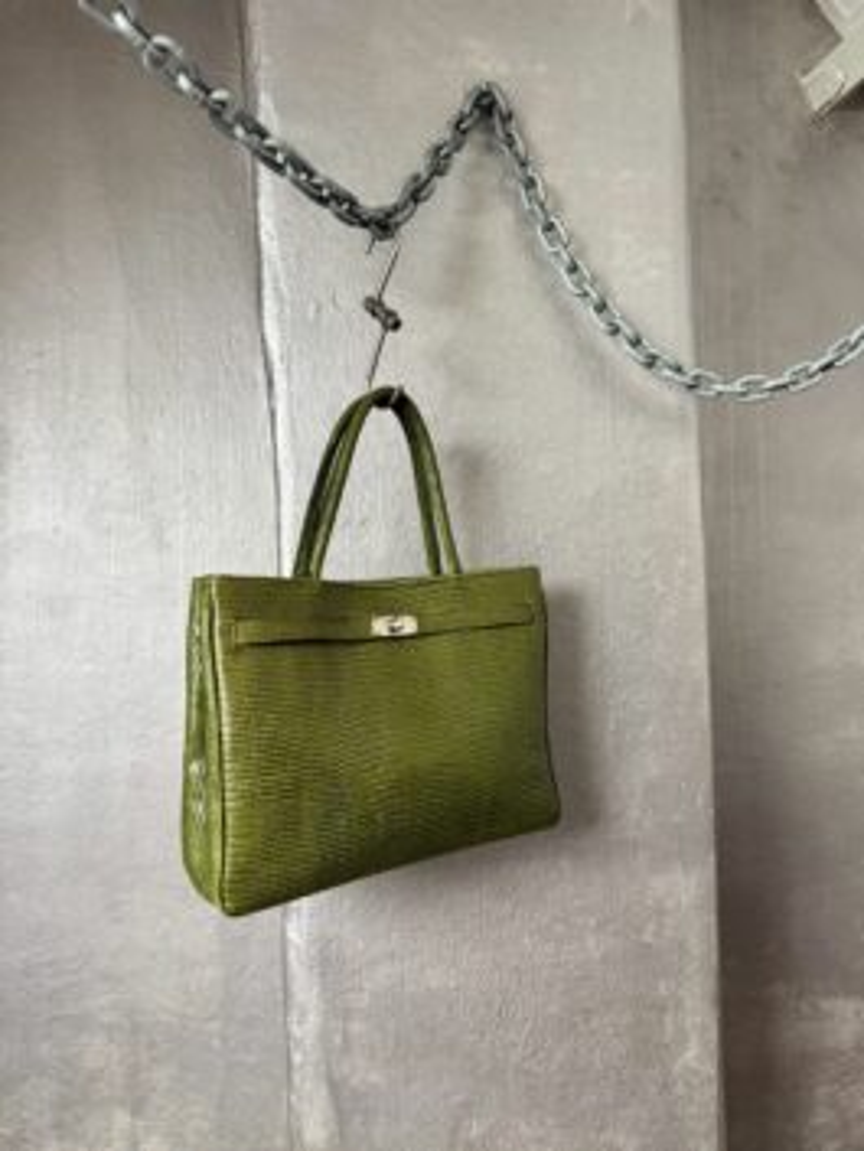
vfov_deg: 71.6
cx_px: 432
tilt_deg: -0.8
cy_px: 576
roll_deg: -0.7
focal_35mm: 24
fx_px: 798
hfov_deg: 56.8
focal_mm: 6.76
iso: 400
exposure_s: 1/60
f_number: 1.78
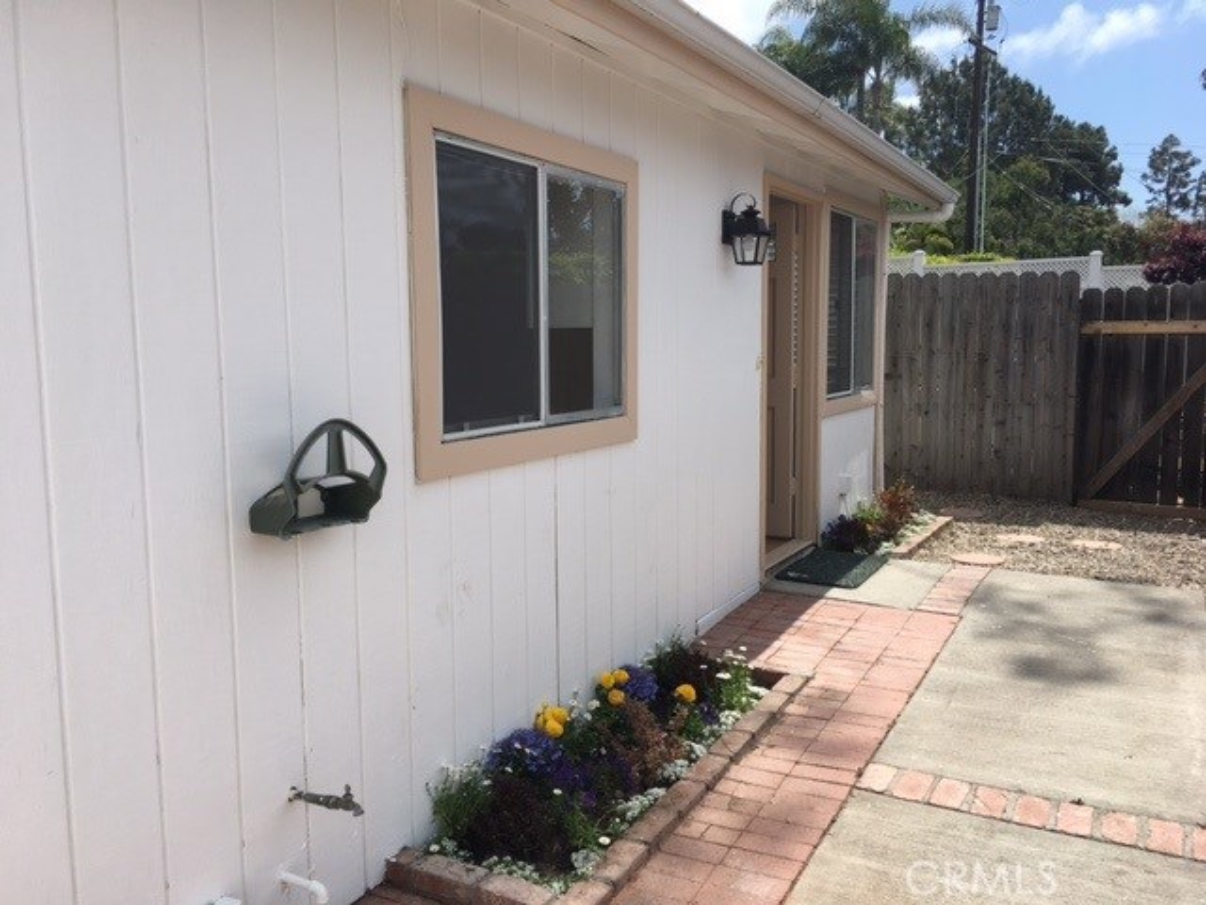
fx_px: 1010
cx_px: 603
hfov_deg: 61.7
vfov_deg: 48.2
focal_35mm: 29
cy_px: 452
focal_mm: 4.15
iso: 25
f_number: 2.2
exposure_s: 1/1832
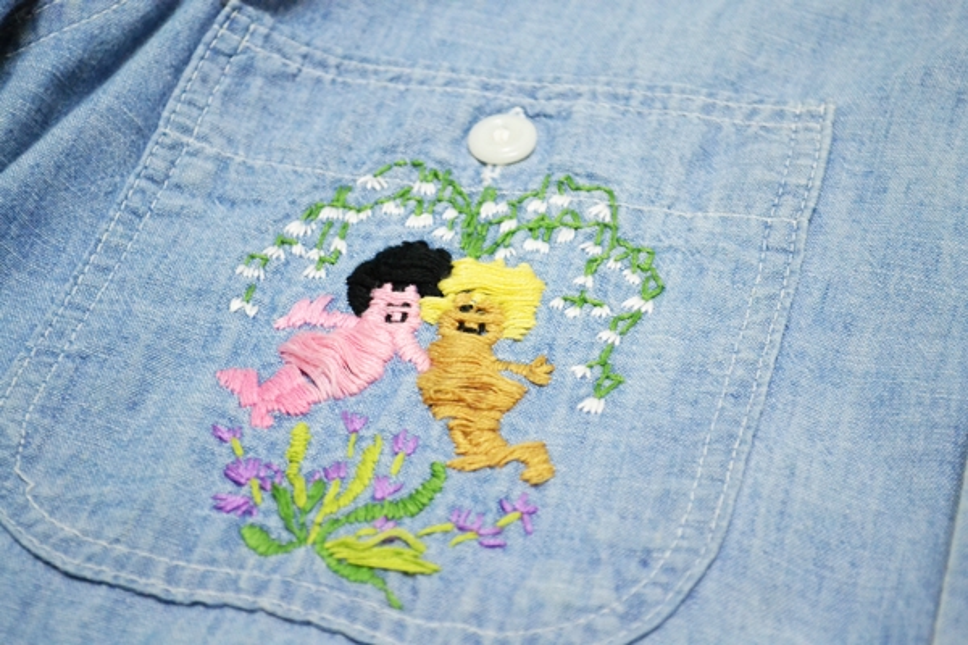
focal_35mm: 82
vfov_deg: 16.6
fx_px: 2218
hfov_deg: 24.6
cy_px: 322
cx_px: 484
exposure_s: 1/13
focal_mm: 55
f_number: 5.6
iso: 3200
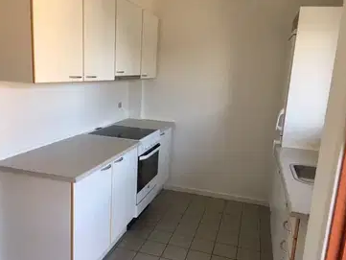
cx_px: 171
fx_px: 300
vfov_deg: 46.8
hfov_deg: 59.9
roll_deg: -3.4
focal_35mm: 30
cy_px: 130
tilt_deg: -11.0
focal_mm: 4.15
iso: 32
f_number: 2.2
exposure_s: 1/33
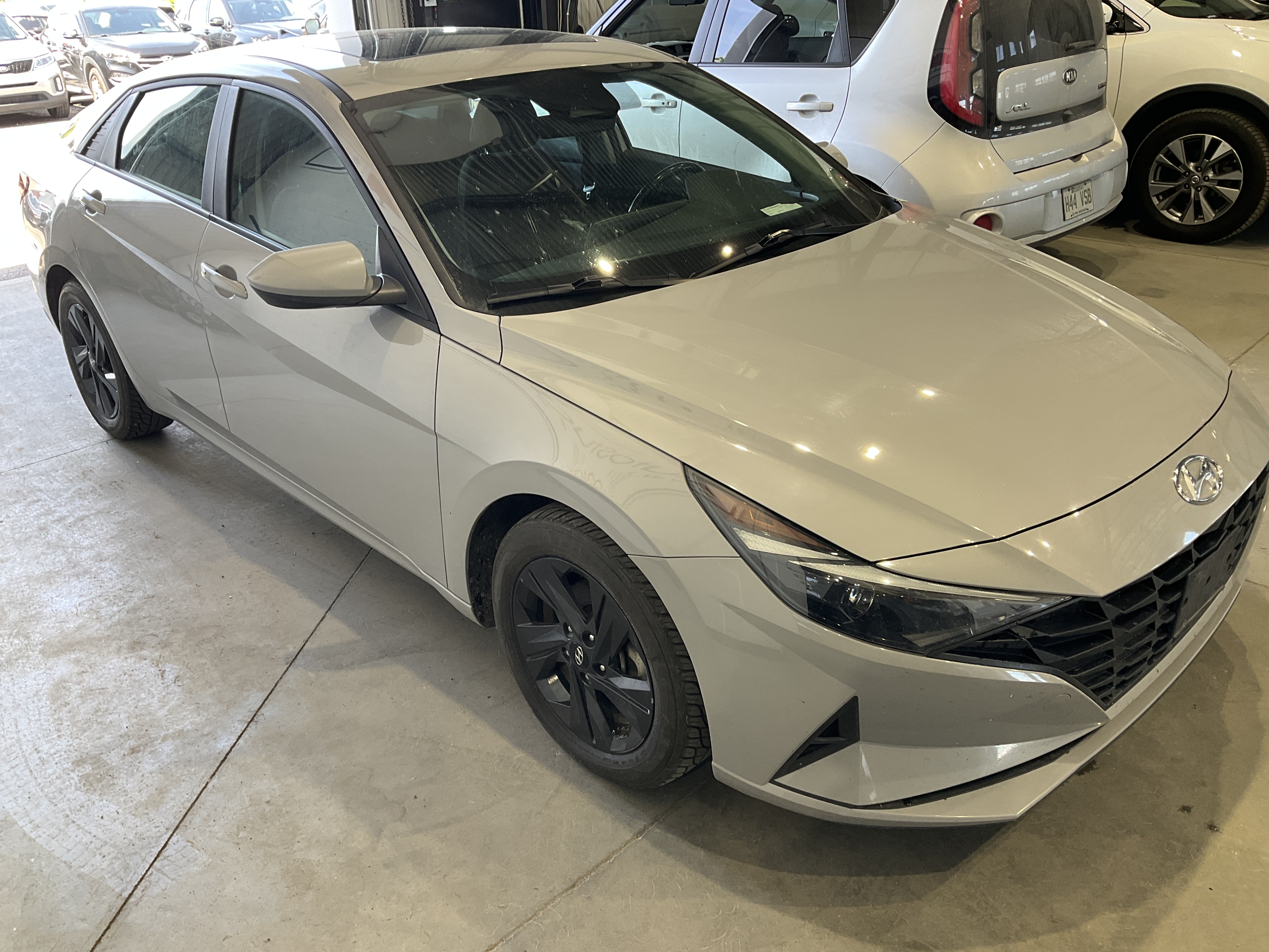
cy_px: 476
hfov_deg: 61.7
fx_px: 1063
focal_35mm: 29
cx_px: 634
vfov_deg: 48.2
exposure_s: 1/60
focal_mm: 3
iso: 32
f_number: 1.8
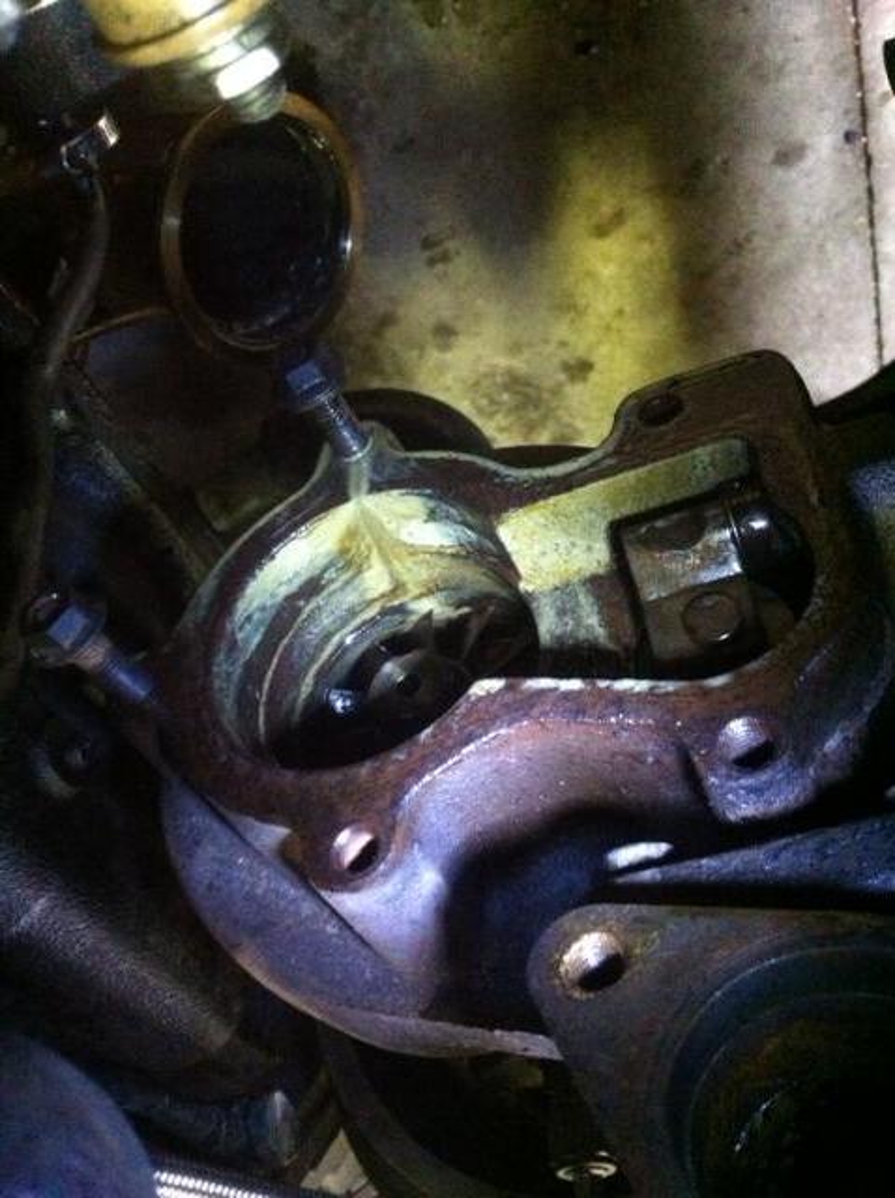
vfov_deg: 52.7
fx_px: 1210
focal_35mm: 35
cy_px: 599
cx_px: 448
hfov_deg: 40.6
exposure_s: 1/15
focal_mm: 3.9
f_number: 2.8
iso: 1000
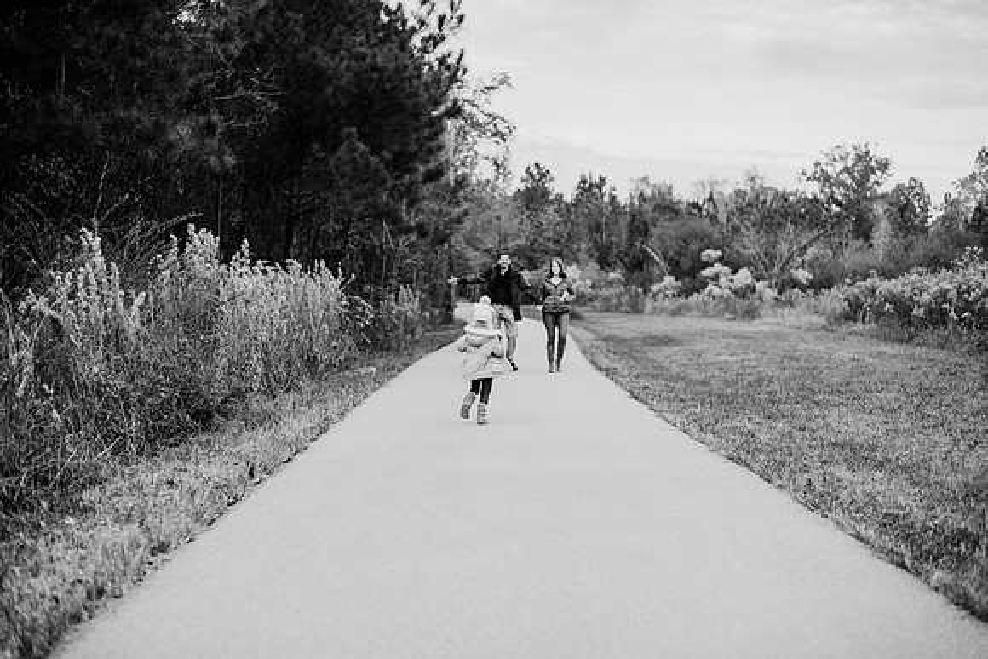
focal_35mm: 50
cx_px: 494
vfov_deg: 27.0
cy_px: 330
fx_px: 1372
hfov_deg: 39.6
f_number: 2.2
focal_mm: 50
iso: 320
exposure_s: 1/800
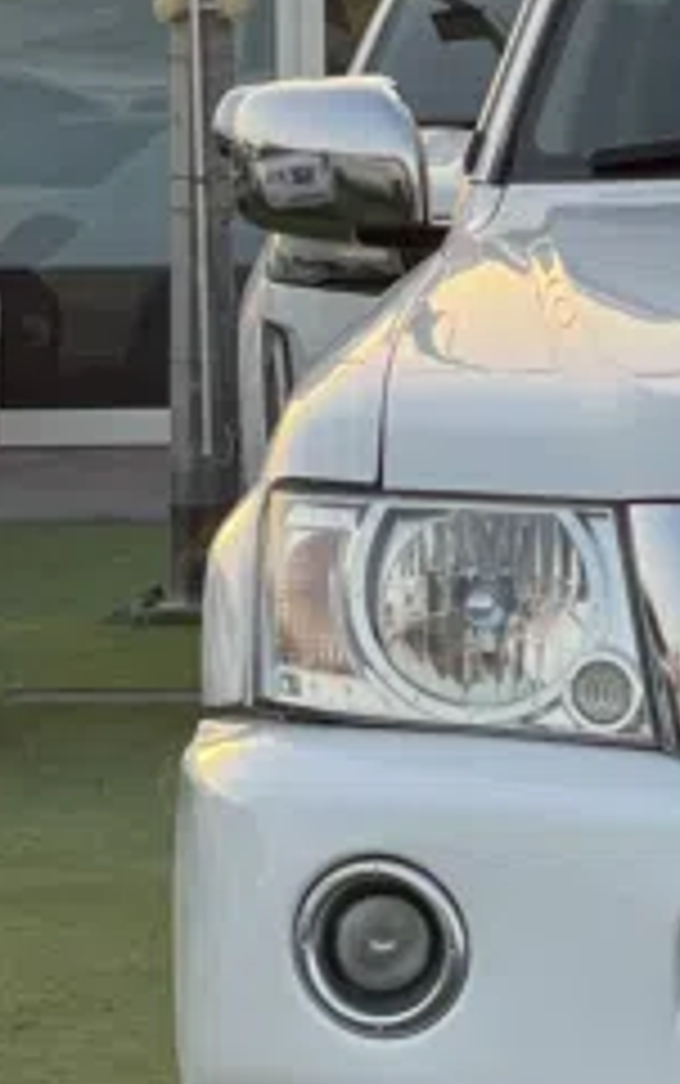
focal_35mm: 180
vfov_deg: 11.6
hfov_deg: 7.1
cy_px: 292
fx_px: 5328
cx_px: 1229
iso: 32
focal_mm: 7.5
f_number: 2.2
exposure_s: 1/121
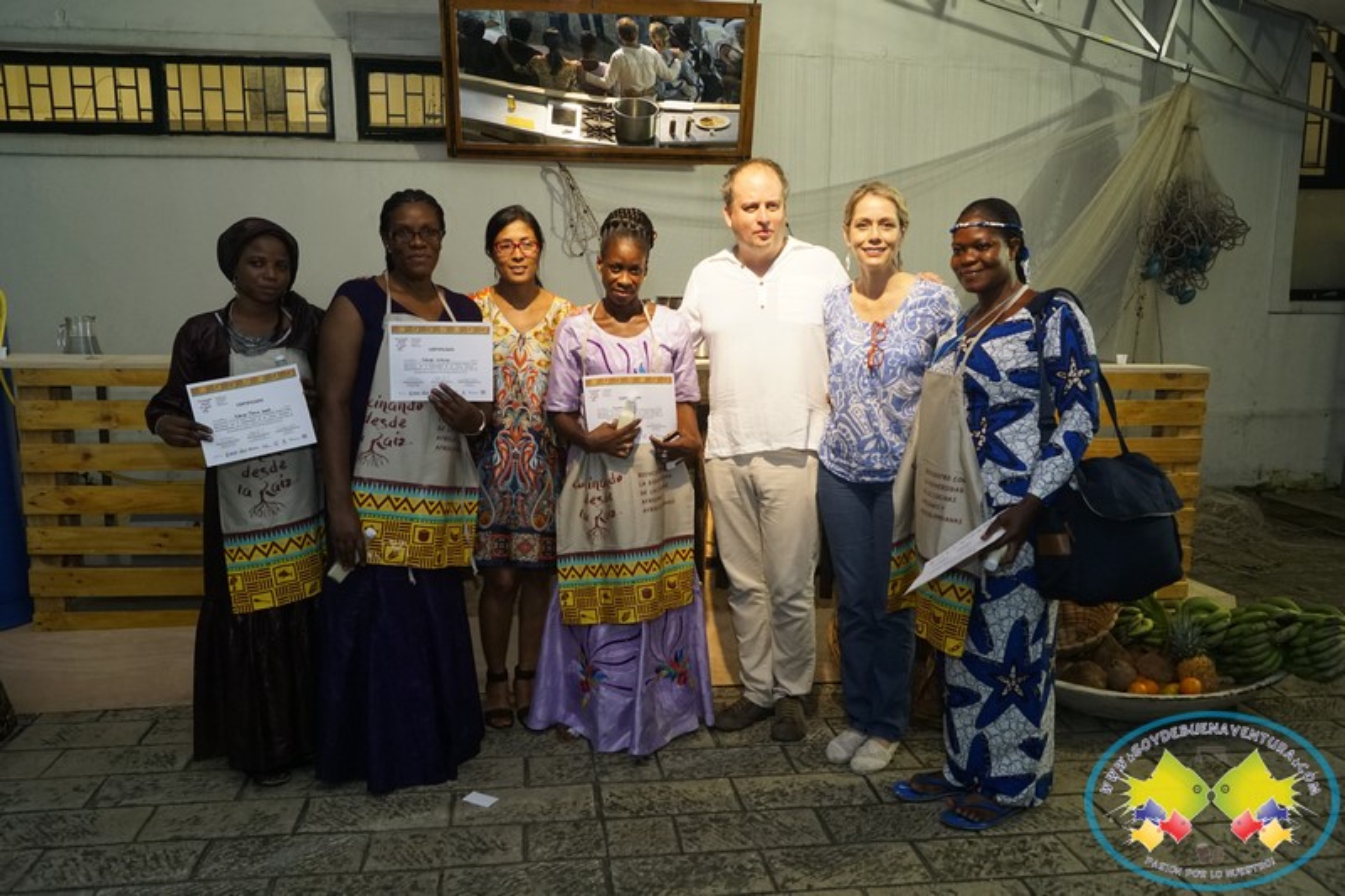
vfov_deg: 47.9
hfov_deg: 67.4
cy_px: 448
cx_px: 672
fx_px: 1008
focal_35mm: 27
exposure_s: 1/160
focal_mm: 18
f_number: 5.6
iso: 1250
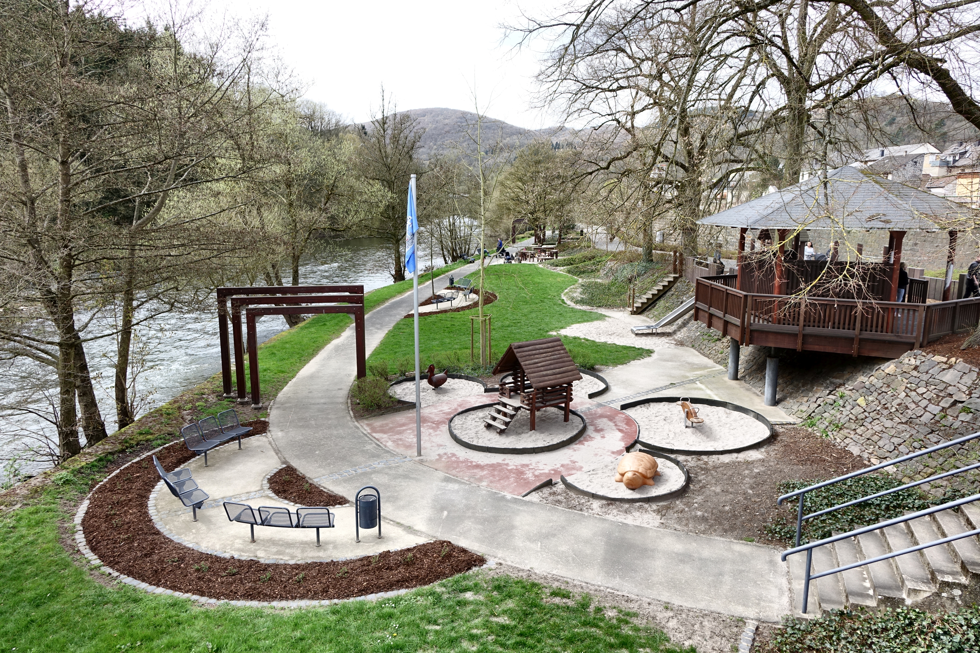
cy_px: 326
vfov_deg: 53.1
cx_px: 490
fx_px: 653
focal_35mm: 24
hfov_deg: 73.7
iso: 125
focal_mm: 8.8
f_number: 4
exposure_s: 1/320
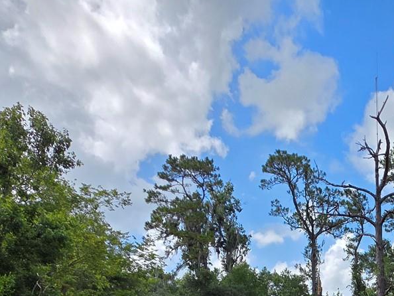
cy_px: 382
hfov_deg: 47.0
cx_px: 360
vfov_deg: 31.6
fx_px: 399
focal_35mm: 35
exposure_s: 1/1973
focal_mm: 2.2
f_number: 1.9
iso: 40
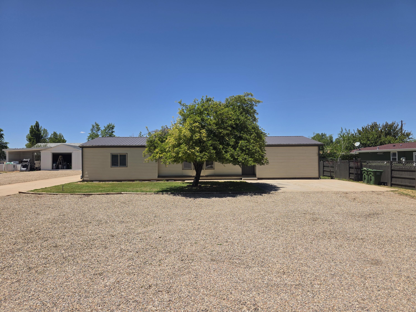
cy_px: 156
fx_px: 276
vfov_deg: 58.9
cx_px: 208
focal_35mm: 23
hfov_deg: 73.9
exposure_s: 1/7944
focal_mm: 6.3
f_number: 1.7
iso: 64
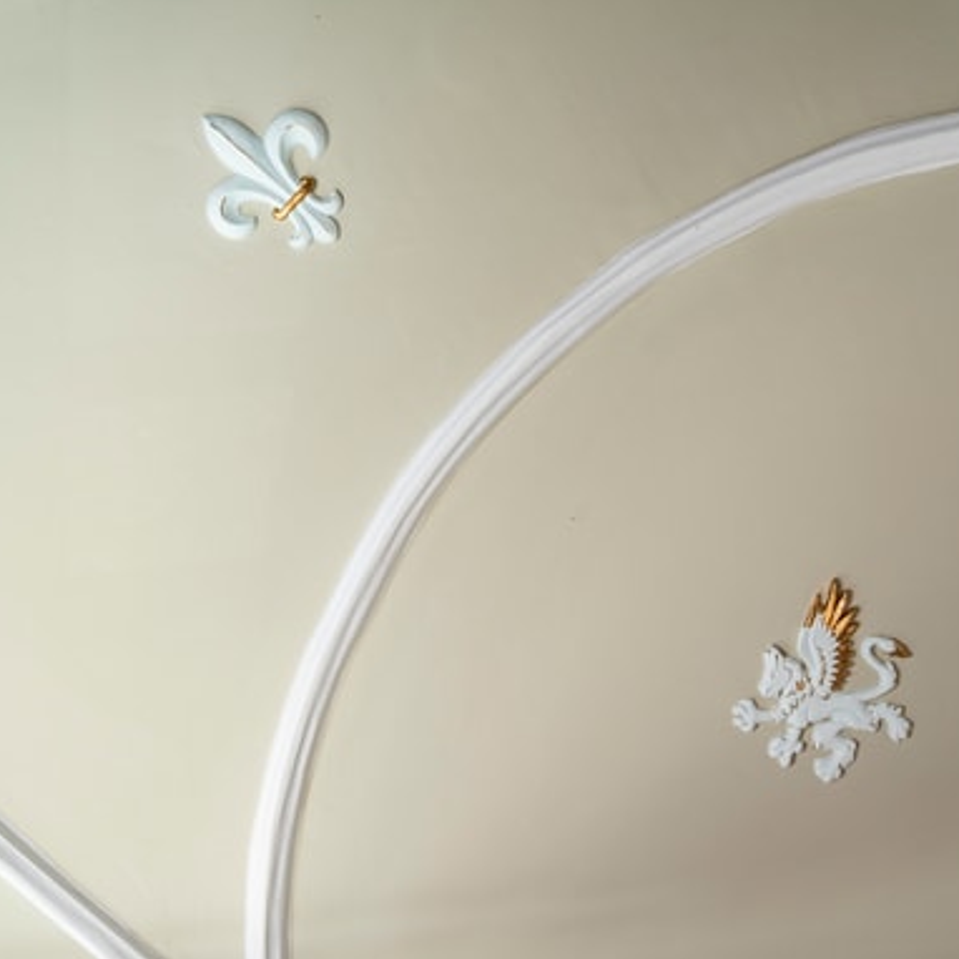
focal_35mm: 36
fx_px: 1128
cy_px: 488
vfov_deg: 46.0
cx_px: 538
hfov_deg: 46.0
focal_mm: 26
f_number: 7.1
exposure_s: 1/80
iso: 160
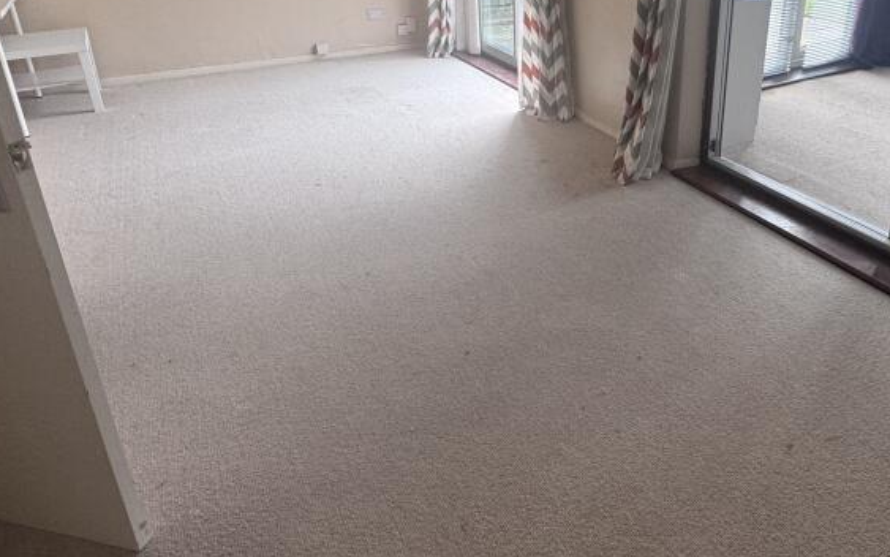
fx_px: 655
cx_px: 588
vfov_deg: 44.3
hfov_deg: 66.7
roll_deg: -0.4
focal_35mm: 27
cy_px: 128
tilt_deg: -19.3
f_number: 2.2
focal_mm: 2.22
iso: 125
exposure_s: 1/99
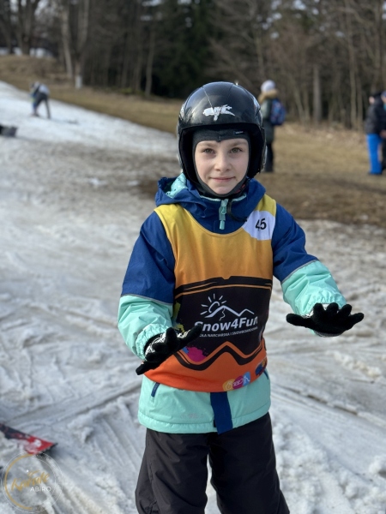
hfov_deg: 30.3
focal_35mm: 48
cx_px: 193
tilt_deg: -8.2
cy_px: 257
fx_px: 714
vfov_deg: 39.7
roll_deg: -1.5
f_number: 1.78
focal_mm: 6.86
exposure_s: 1/1458
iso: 64
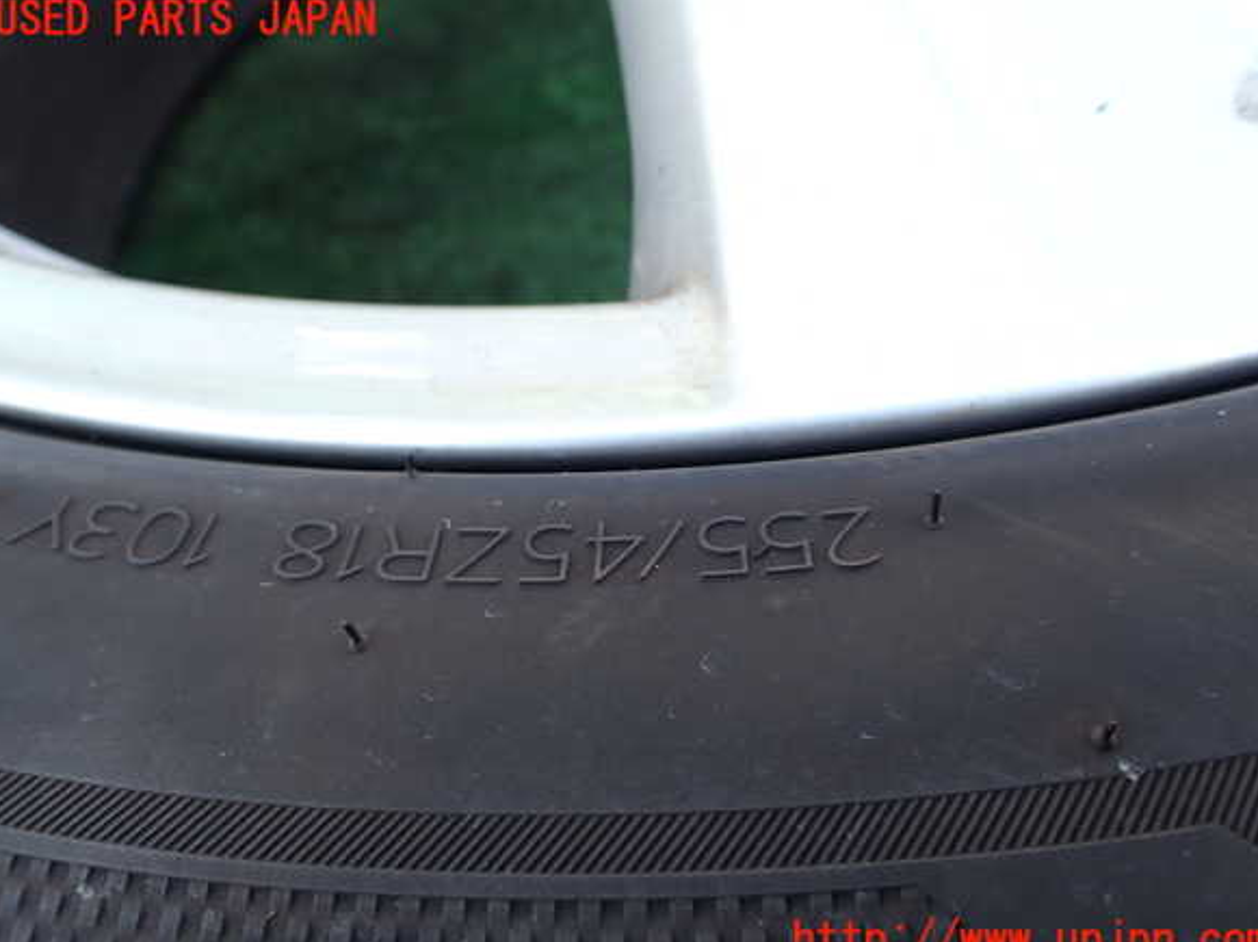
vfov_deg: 45.4
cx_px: 632
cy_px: 481
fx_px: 1126
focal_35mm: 31
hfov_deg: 58.4
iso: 100
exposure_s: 1/125
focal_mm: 5.4
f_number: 3.2
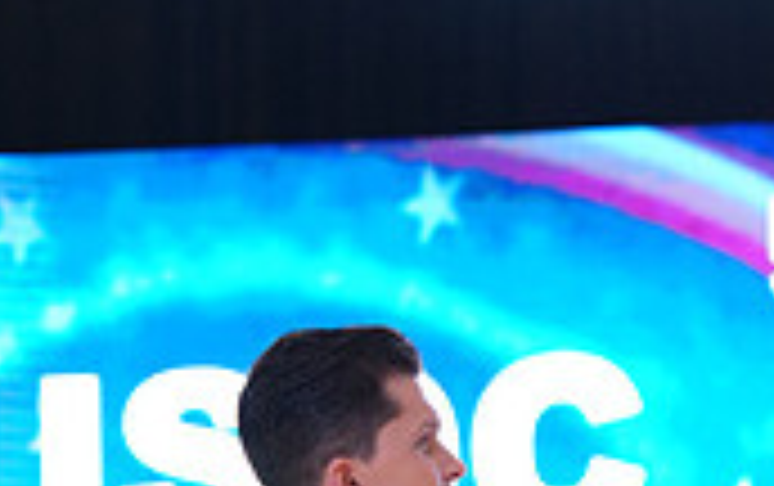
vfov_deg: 4.2
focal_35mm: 309
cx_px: 862
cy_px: 1044
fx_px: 6527
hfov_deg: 6.8
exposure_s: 1/200
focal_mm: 90
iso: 2000
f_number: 4
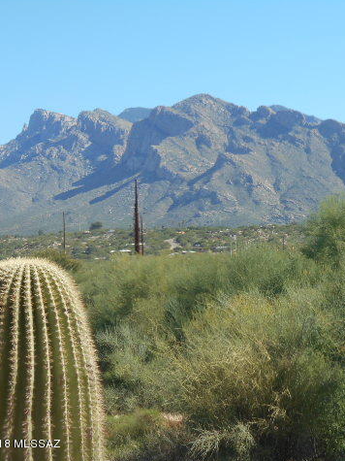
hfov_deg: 14.6
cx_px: 279
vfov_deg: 19.5
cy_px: 230
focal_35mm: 101
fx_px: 1343
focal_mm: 13.5
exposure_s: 1/320
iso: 80
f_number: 5.8
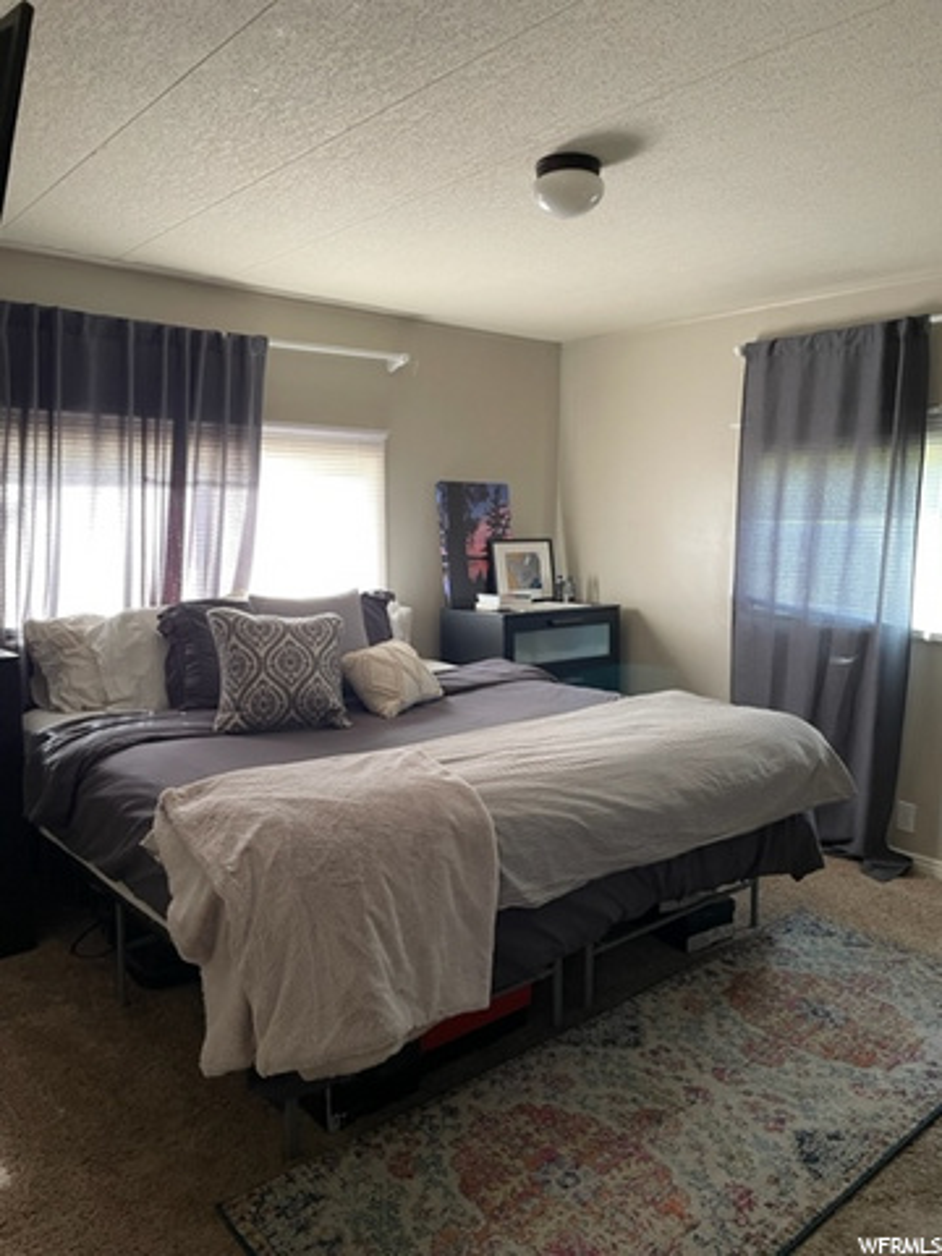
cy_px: 628
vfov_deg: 67.3
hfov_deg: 53.1
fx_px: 943
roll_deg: -0.9
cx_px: 471
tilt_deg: -7.4
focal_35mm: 26
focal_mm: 4.2
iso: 250
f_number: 1.6
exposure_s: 1/60
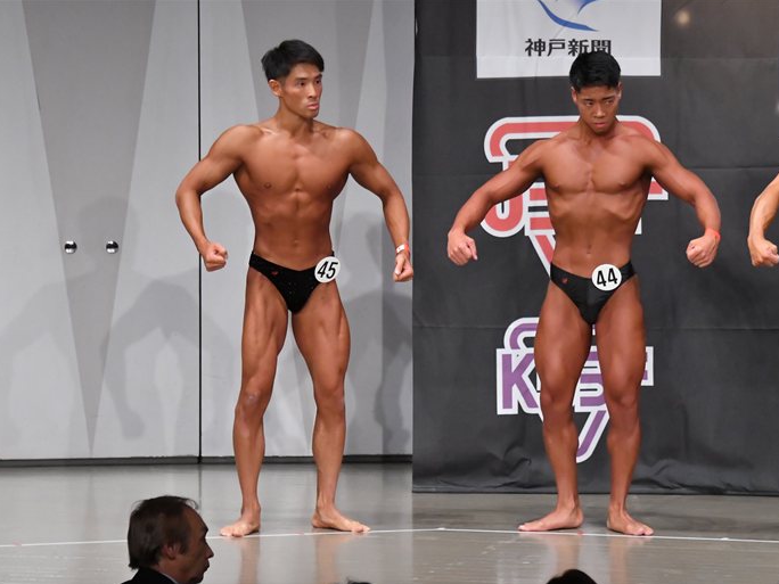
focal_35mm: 245
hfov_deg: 8.1
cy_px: 293
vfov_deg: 6.1
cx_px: 399
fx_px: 5513
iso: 6400
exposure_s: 1/400
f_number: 5.6
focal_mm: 150
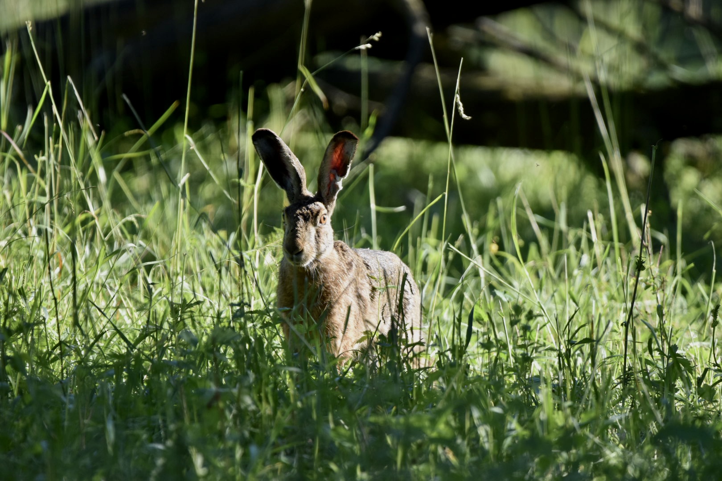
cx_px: 361
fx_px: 18049
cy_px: 240
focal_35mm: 900
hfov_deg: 2.3
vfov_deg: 1.5
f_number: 6.3
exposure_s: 1/500
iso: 400
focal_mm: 600
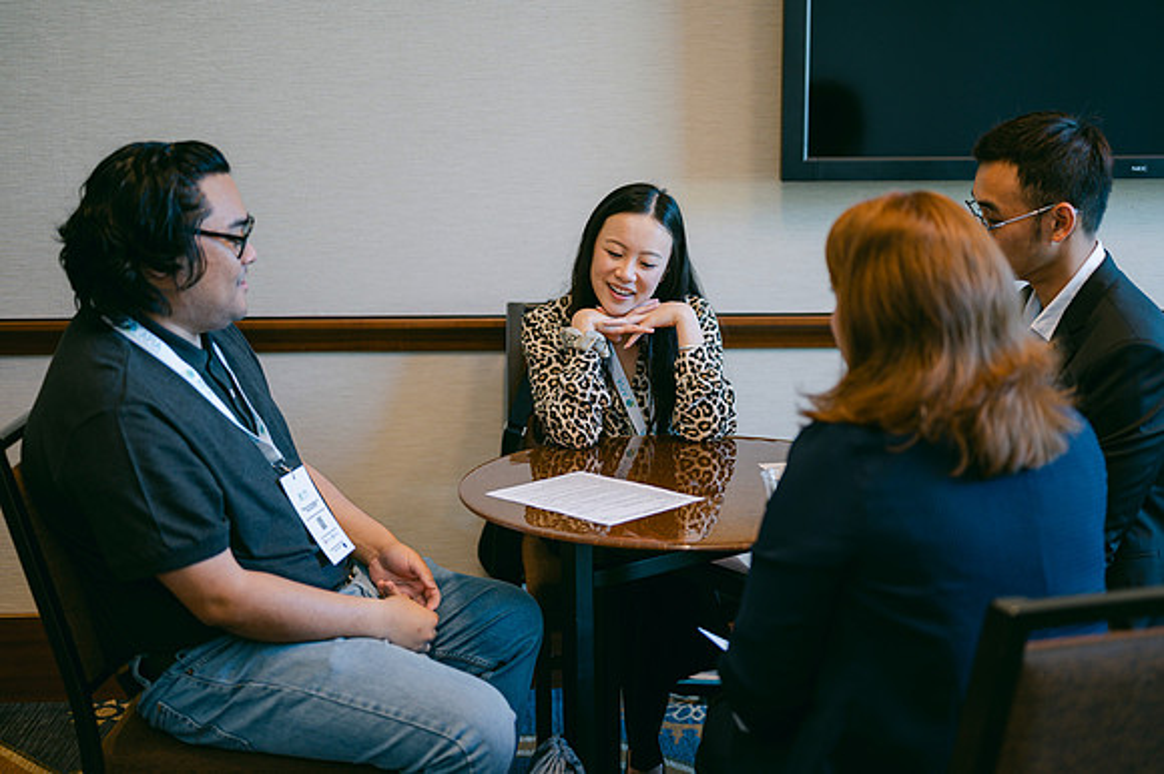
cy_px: 387
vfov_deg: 27.0
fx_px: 1616
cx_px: 582
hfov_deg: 39.6
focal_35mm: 50
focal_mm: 50
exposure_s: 1/125
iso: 500
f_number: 2
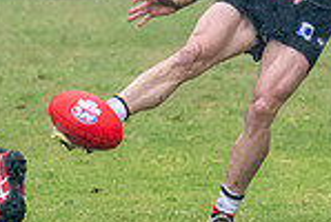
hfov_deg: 0.6
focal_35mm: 3186
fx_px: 29352
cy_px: 20
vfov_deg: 0.4
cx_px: 303
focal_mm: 460
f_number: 7.1
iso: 1250
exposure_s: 1/1600
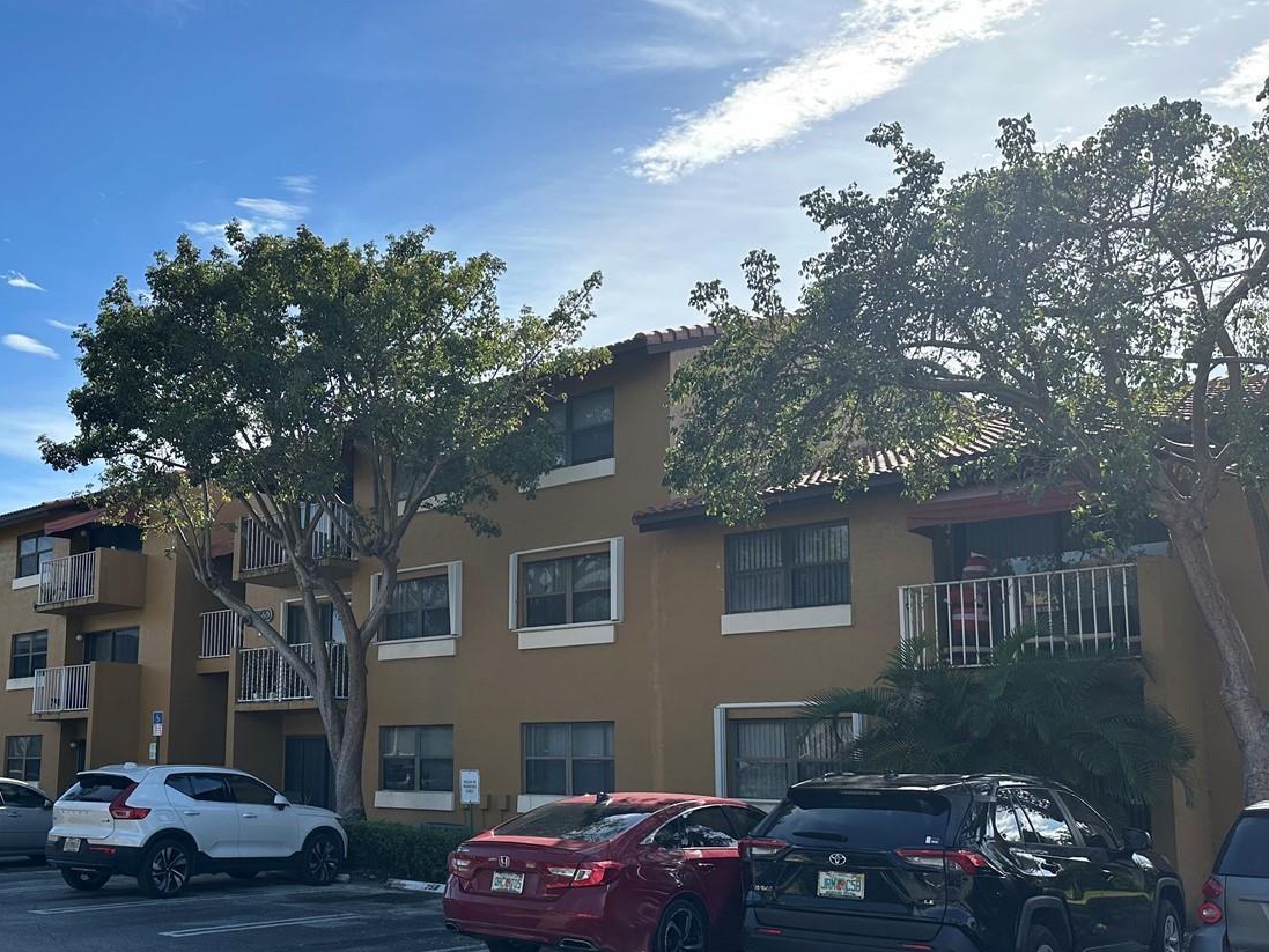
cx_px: 378
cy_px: 612
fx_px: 1283
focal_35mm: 35
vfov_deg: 40.3
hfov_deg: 51.2
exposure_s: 1/3861
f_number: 1.78
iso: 80
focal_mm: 6.86
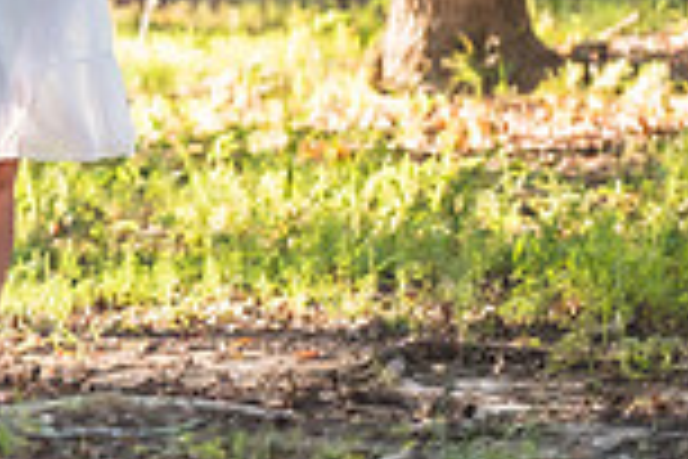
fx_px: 9784
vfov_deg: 2.7
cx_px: -490
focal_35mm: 512
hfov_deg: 4.0
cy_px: -254
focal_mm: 135
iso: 200
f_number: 2.8
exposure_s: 1/200
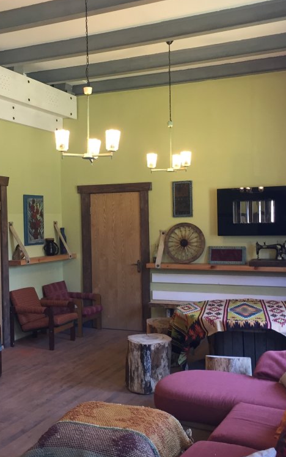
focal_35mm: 42
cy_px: 226
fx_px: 524
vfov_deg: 47.2
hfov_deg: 30.4
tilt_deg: +0.1
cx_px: 100
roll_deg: +0.8
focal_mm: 4.15
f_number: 2.2
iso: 125
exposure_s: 1/33
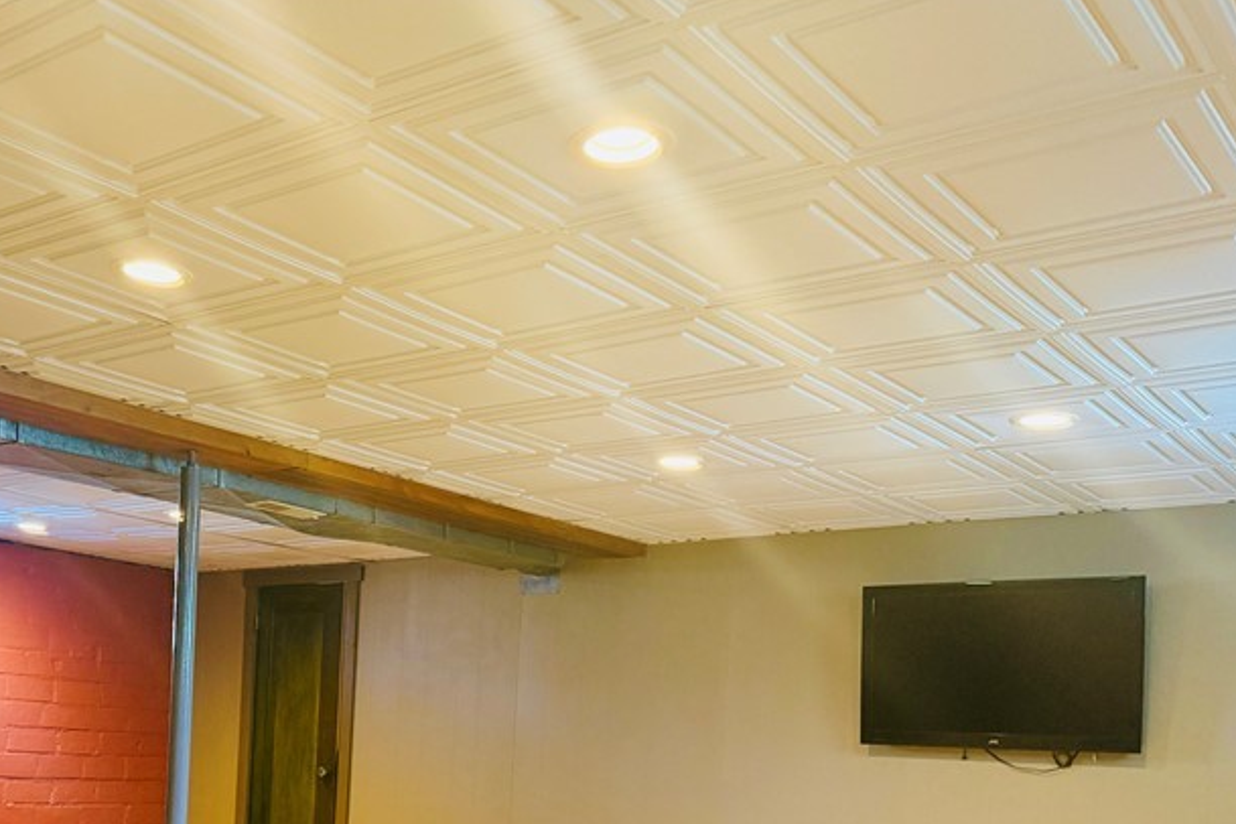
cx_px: 371
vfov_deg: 30.3
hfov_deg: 45.4
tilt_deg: +0.0
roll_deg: -2.5
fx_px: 1442
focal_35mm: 42
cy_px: 759
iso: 400
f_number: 1.78
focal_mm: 6.76
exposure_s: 1/60
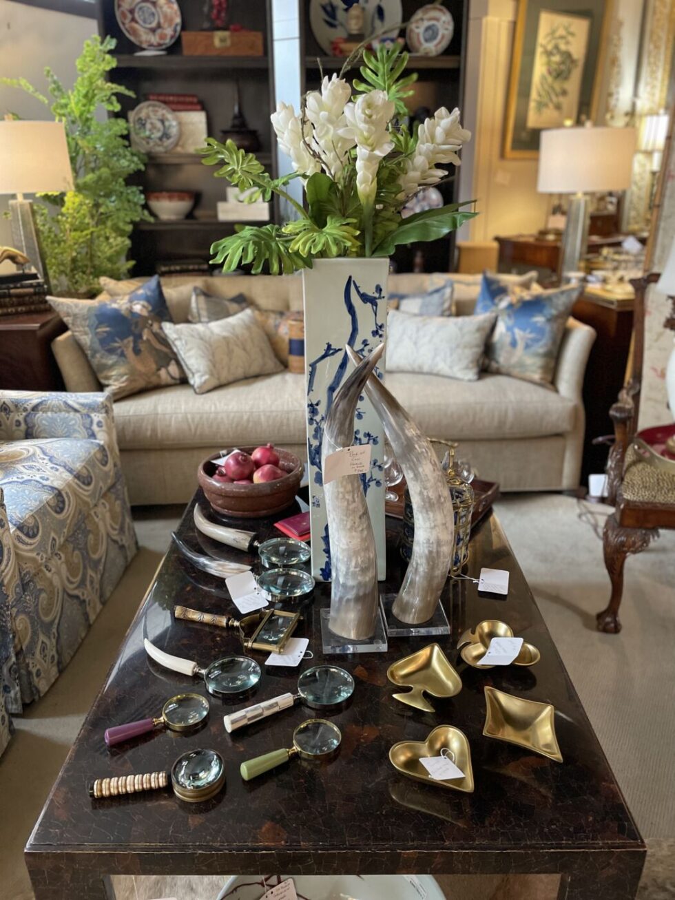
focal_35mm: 26
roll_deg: +0.8
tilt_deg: -21.5
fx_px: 676
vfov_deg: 67.3
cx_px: 338
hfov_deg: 53.1
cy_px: 450
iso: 400
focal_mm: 4.2
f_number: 1.6
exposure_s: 1/60
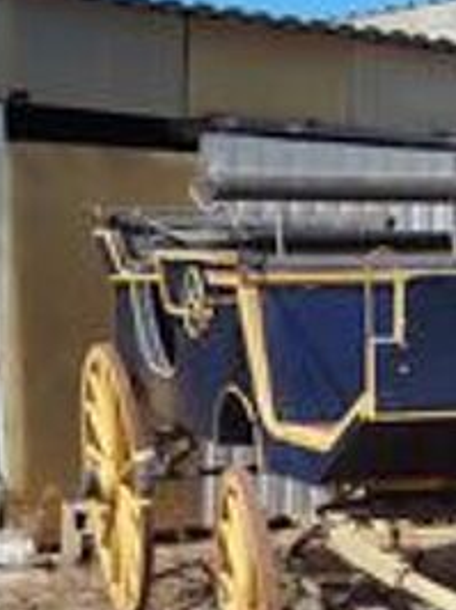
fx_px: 1355
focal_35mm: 77
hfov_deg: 19.0
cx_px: 321
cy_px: 412
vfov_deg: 25.2
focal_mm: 5.31
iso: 50
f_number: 1.7
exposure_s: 1/1197
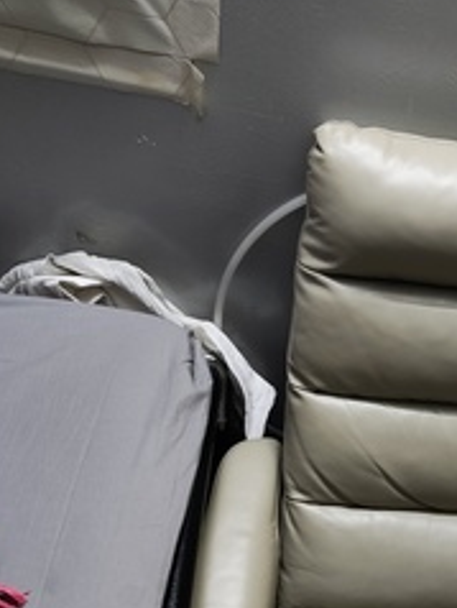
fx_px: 808
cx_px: 412
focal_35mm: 46
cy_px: 512
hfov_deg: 30.2
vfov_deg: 39.1
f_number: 1.88
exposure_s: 1/33.3
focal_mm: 5.56
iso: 1434
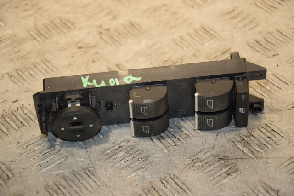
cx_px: 147
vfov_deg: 11.4
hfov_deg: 17.1
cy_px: 98
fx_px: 979
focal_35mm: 120
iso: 800
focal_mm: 80
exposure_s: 1/200
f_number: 6.3
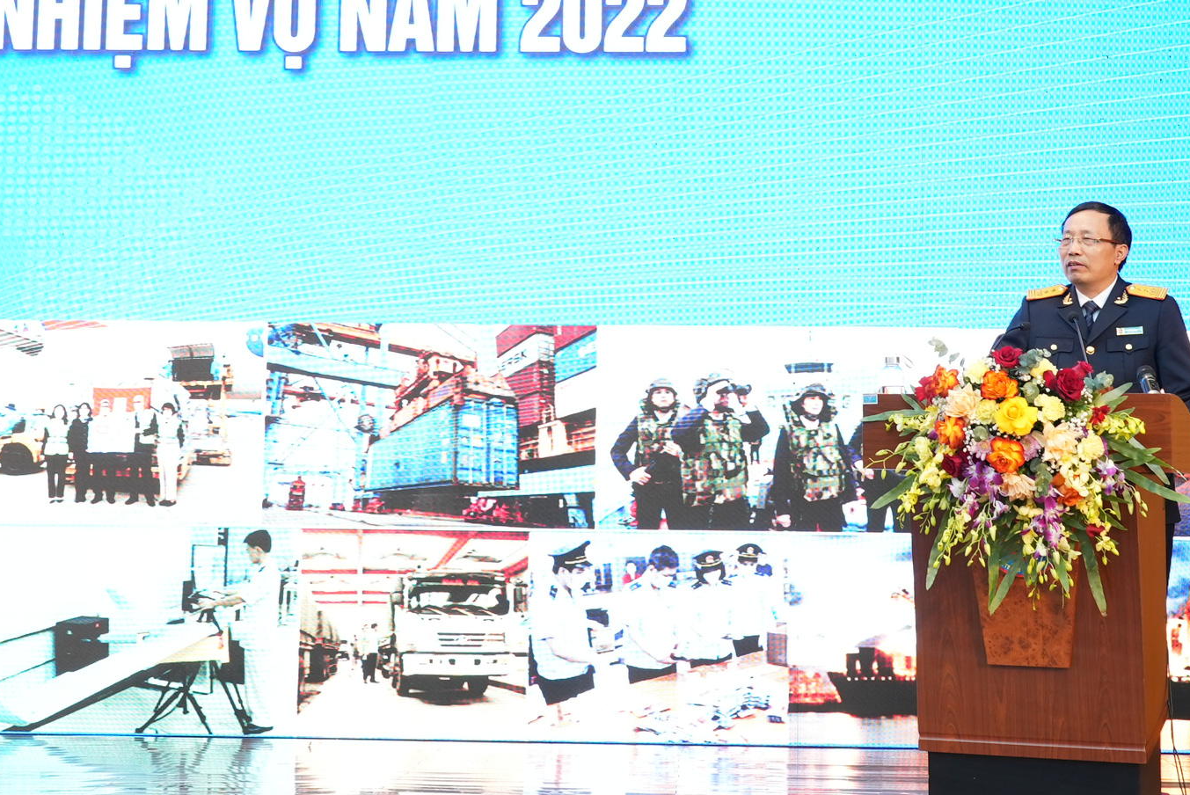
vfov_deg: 19.9
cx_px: 587
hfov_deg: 29.6
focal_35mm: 68
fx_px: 2249
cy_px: 222
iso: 1600
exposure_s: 1/50
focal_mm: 46
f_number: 5
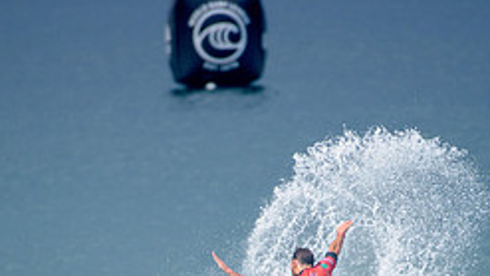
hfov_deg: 1.8
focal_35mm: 1231
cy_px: 345
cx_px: 238
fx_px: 15996
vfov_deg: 1.0
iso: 160
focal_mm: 500
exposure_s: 1/2000
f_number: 5.6
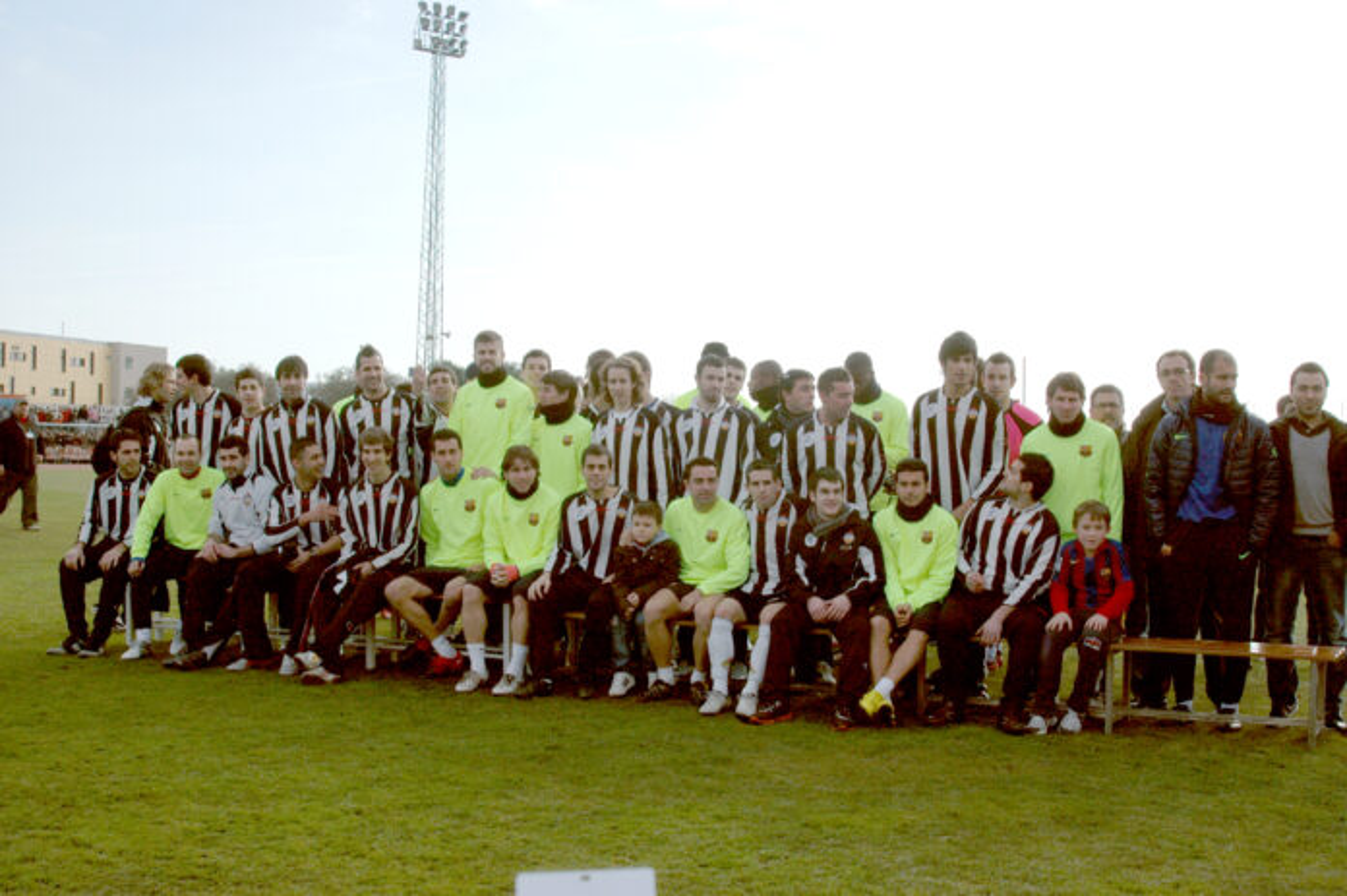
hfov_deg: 46.4
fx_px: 1570
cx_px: 674
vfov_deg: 31.8
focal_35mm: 42
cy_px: 448
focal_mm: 28
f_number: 10
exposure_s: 1/400
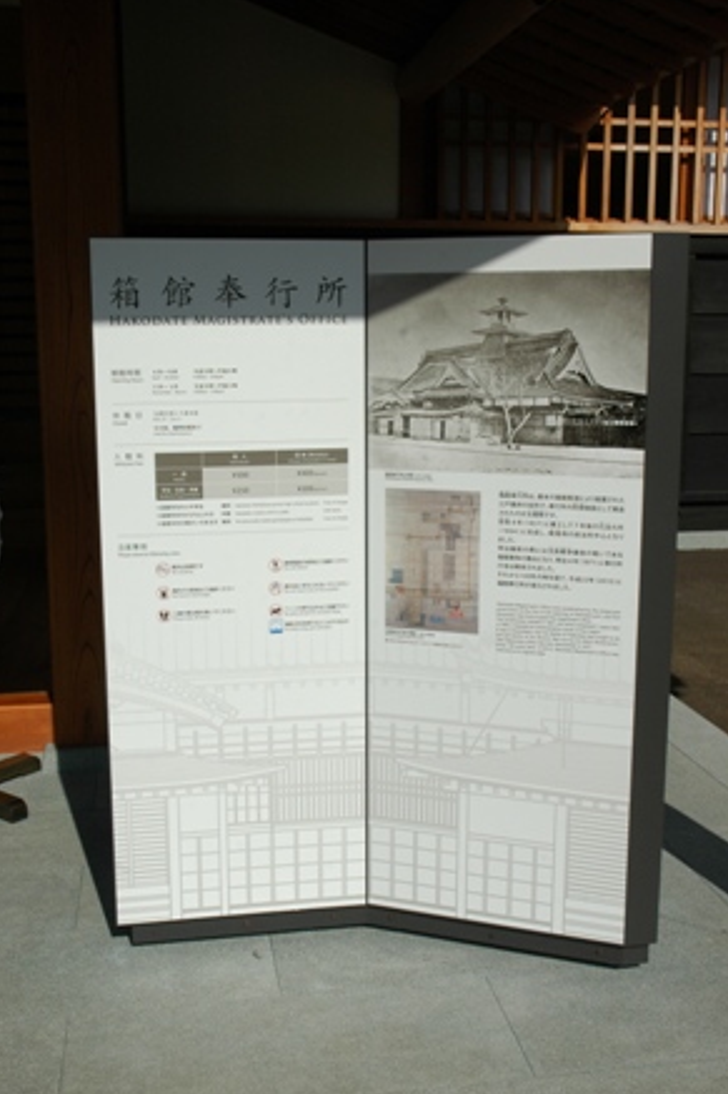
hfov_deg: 32.2
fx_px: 1260
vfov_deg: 46.9
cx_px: 358
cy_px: 543
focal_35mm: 42
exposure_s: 1/500
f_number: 11
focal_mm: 27
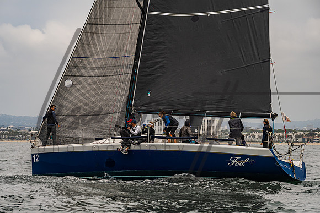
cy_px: 125
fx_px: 962
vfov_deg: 12.7
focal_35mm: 108
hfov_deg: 18.9
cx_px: 154
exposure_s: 1/1000
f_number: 6.3
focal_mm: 92
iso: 250
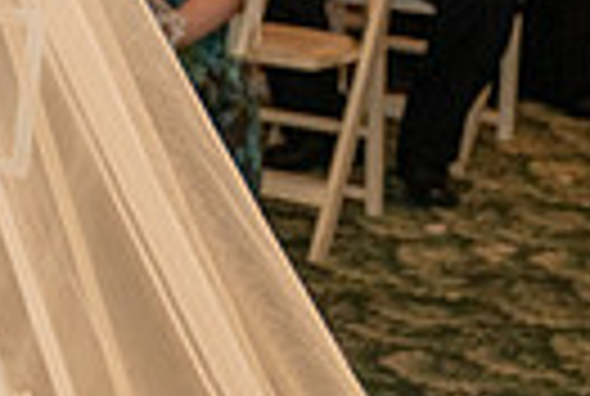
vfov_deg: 7.1
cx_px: -753
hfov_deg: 9.7
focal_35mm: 190
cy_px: -311
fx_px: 3121
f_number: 3.5
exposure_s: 1/200
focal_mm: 40
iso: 1600
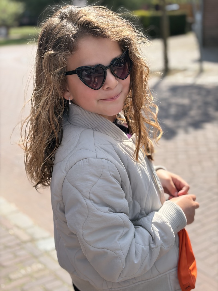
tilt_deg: -15.7
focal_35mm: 52
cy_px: 146
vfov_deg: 36.8
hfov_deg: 28.0
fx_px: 437
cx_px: 109
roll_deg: +2.9
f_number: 1.6
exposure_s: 1/1393
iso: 50
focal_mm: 5.96
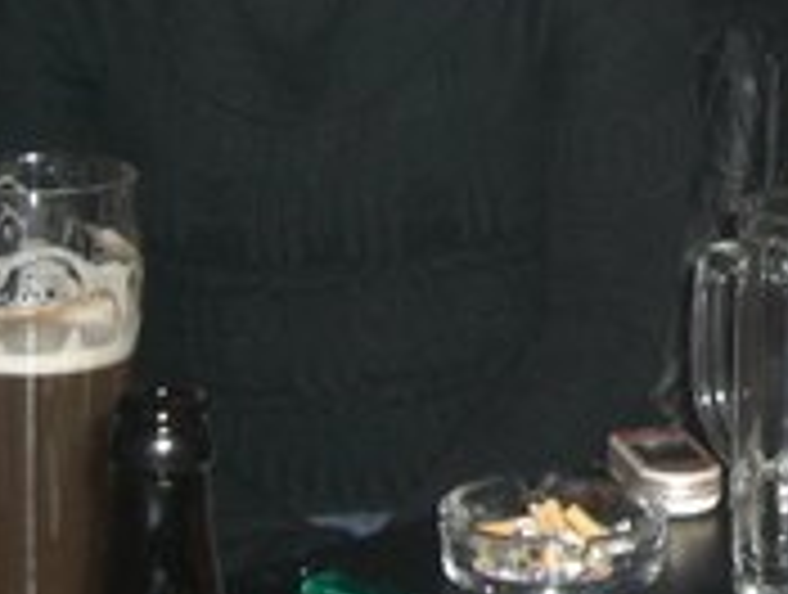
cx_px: 1099
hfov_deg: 14.3
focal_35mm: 130
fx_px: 2965
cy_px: -122
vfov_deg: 11.2
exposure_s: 1/60
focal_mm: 6.2
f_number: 2.7
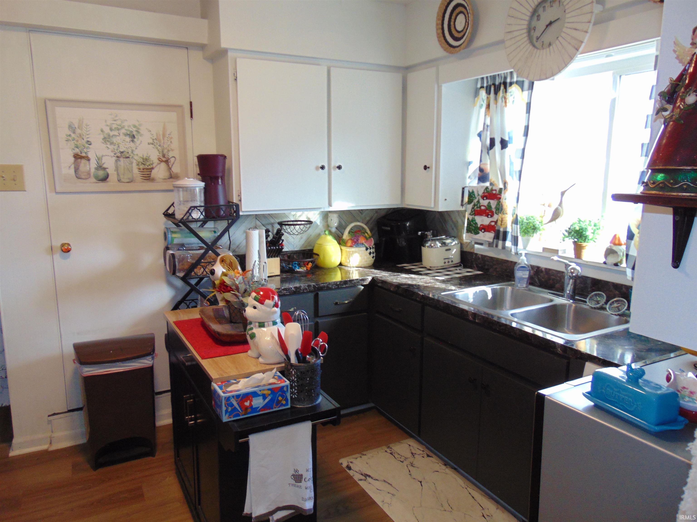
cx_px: 348
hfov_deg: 69.4
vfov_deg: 54.9
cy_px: 261
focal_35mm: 25
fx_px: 503
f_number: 3
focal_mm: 4.5
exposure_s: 1/30
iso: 160
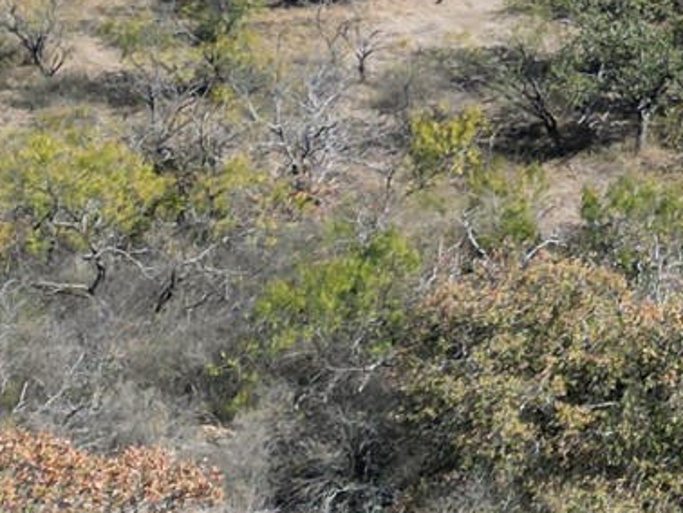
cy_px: -312
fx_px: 2567
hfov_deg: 12.6
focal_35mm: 130
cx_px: 1505
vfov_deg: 10.9
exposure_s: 1/2500
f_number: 1.7
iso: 130
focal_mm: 6.72
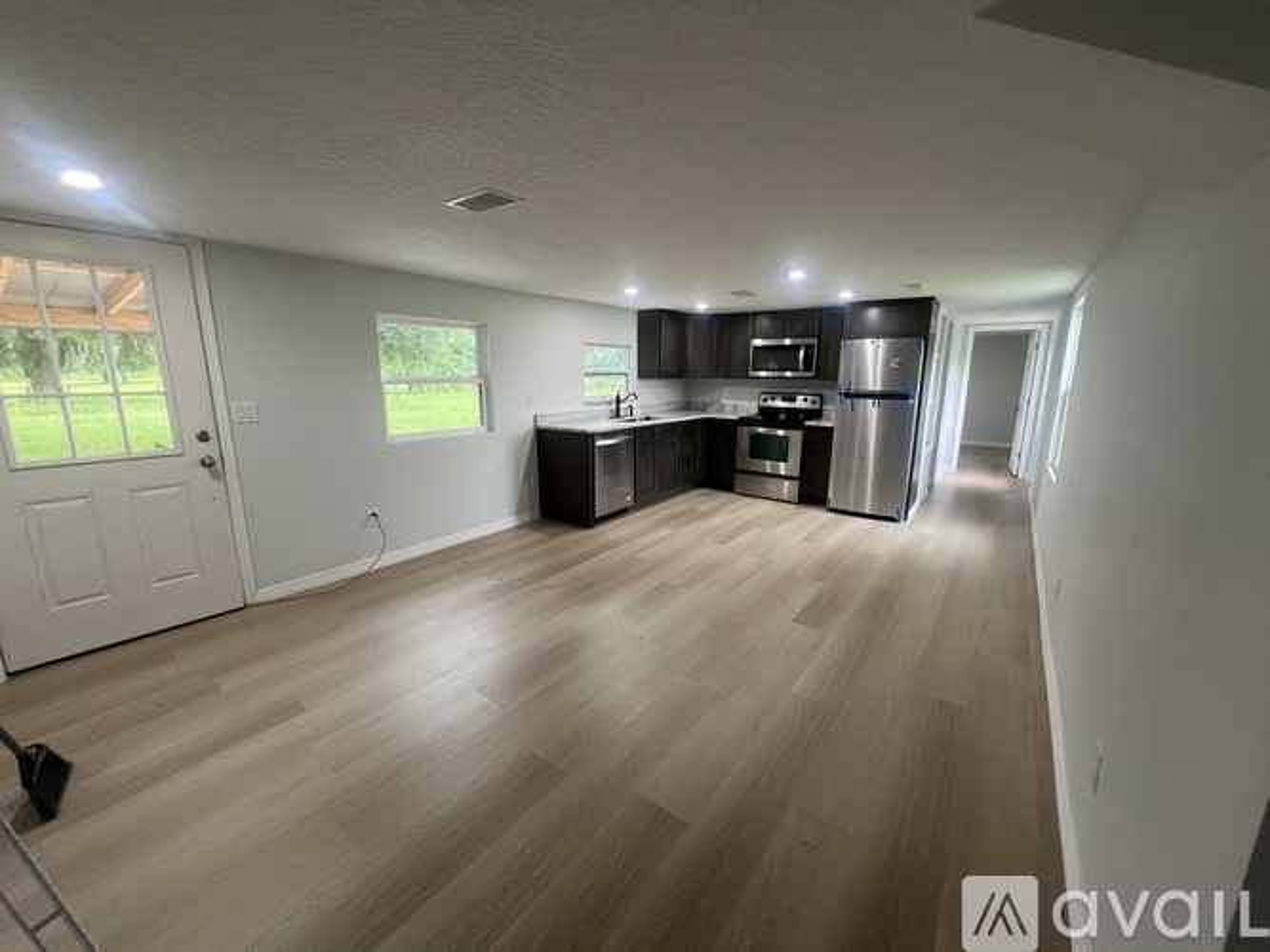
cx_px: 635
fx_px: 477
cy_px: 476
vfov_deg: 89.9
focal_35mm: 13
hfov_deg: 106.2
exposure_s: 1/60
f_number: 1.8
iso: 200
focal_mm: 1.57
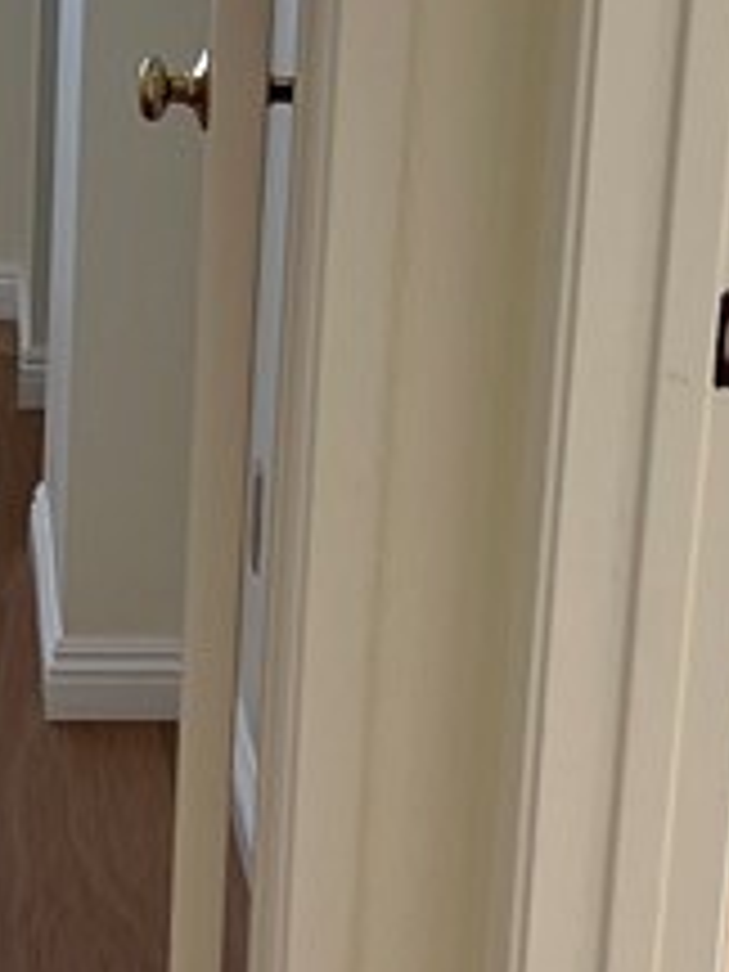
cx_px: -220
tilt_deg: -19.7
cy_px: 734
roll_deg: +0.5
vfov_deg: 15.9
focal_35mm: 123
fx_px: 3454
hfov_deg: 11.7
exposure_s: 1/145
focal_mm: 5.7
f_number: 1.5
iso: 64
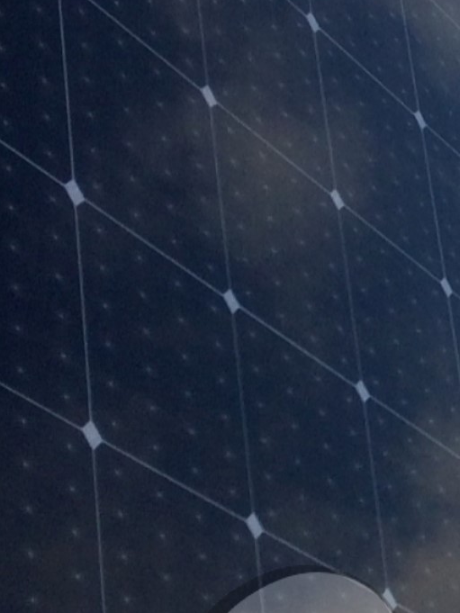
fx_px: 2462
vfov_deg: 14.2
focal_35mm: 139
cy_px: 264
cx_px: 1087
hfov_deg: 9.5
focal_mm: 4.15
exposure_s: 1/651
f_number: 2.2
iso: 32
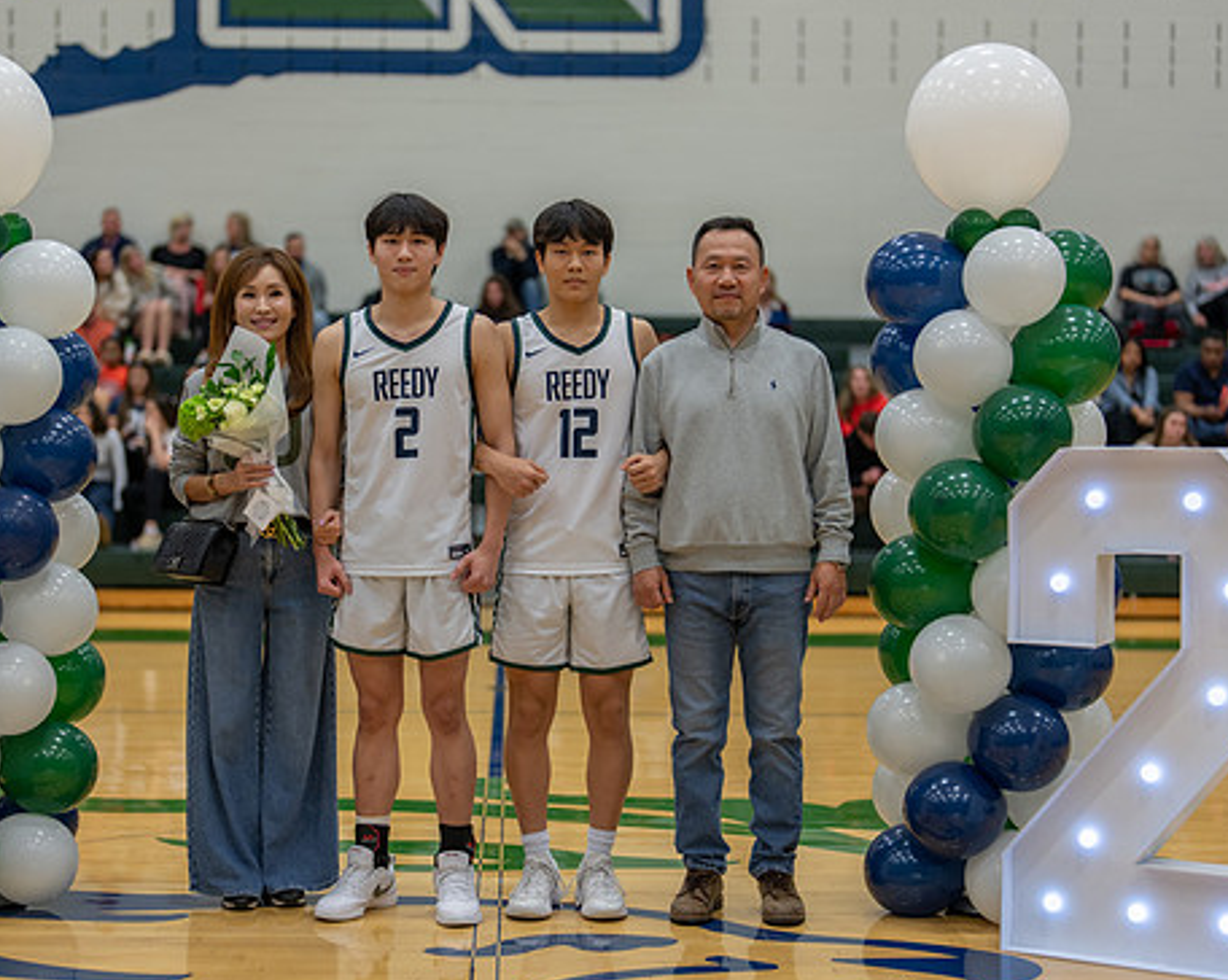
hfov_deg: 29.6
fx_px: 2324
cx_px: 539
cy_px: 517
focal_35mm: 64
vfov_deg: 23.8
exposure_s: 1/400
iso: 250
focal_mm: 50
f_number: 1.2
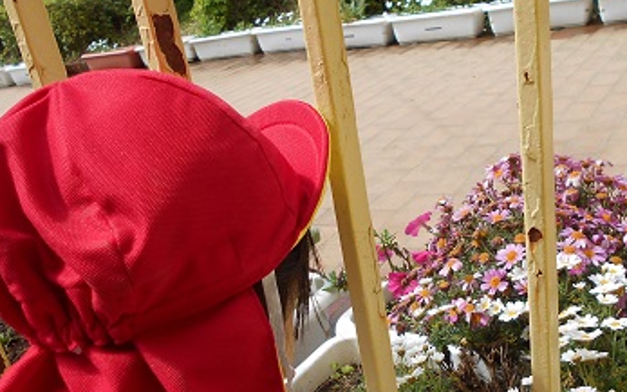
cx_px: 383
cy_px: 283
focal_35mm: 41
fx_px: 701
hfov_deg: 47.9
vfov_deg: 30.8
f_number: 3.2
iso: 80
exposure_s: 1/640
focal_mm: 4.6
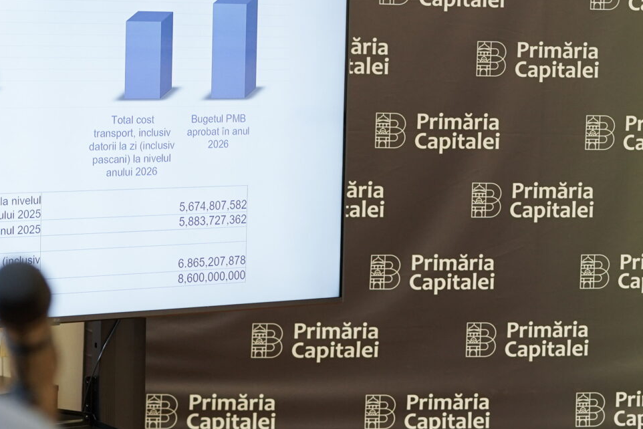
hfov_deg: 15.2
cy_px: 135
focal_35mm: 133
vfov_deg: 10.3
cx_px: 637
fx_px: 2376
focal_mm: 50
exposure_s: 1/200
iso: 1250
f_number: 3.2
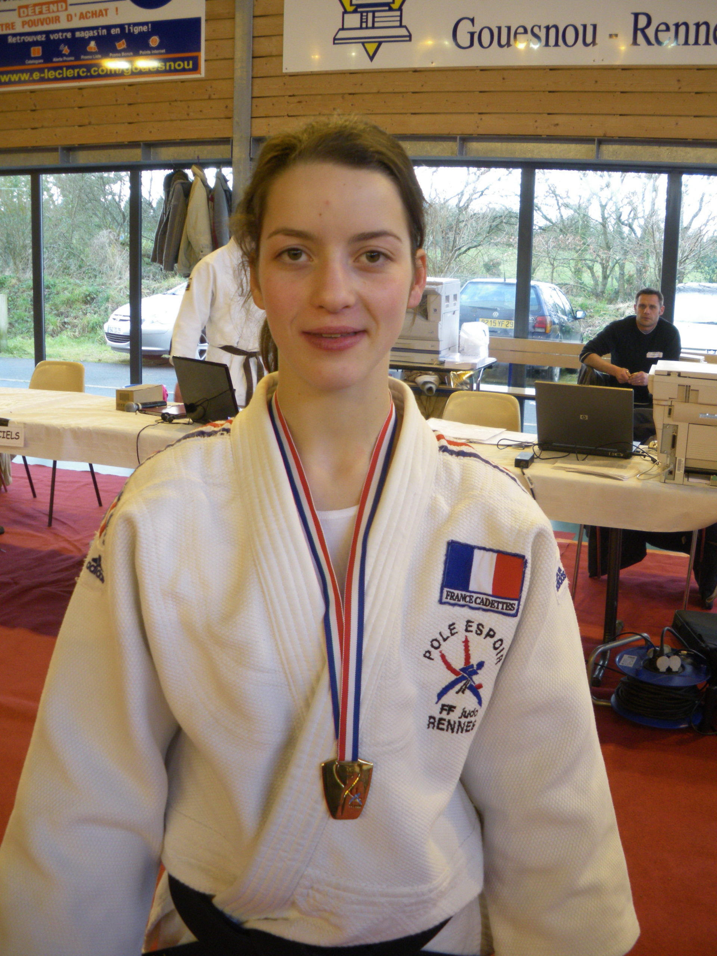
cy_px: 478
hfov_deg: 39.7
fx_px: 994
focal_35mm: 36
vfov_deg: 51.4
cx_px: 358
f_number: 3.5
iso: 250
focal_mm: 6.3
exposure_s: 1/50
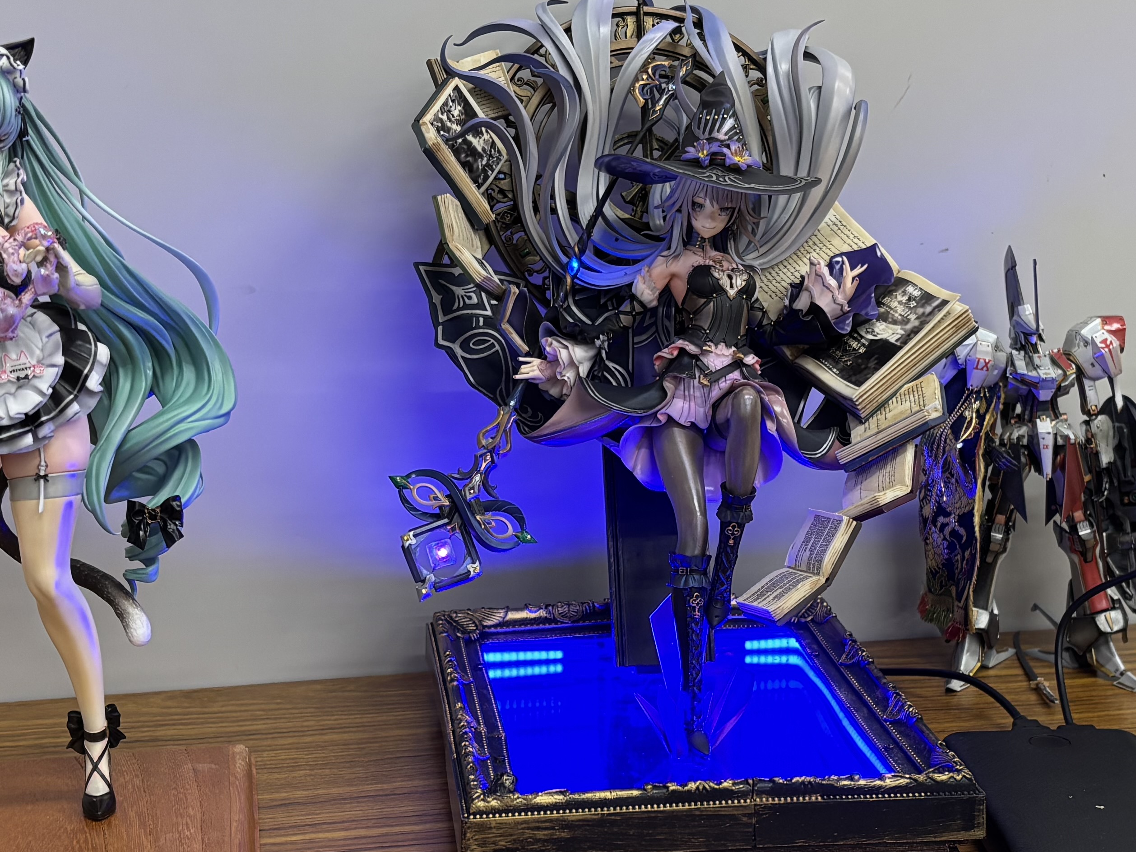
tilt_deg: -14.7
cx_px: 632
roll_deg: +0.9
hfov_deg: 32.7
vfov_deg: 24.7
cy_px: 551
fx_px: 1936
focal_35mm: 59
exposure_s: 1/89
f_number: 1.6
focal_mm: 5.96
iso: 125
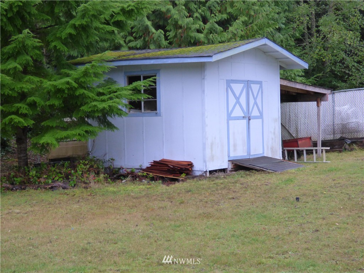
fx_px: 694
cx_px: 182
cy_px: 136
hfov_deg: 29.4
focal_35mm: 66
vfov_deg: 22.3
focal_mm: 11.21
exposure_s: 1/20
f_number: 4.2
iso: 400
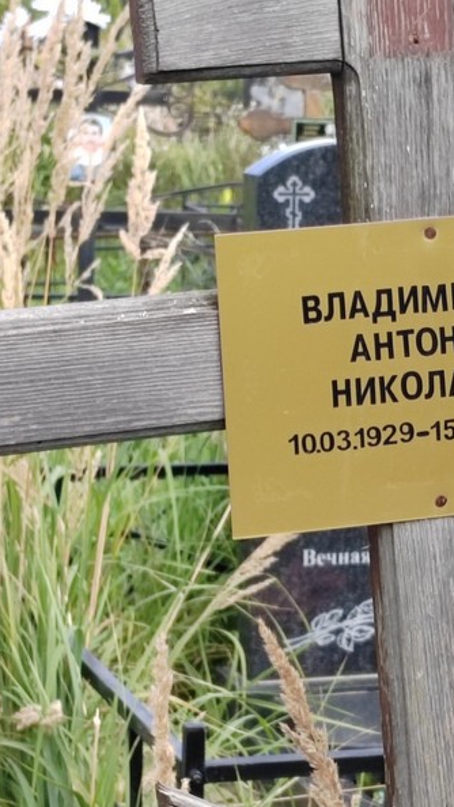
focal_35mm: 132
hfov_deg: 9.1
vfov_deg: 16.3
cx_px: 472
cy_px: 402
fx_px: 2826
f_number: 1.9
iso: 100
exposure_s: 1/230
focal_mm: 5.52
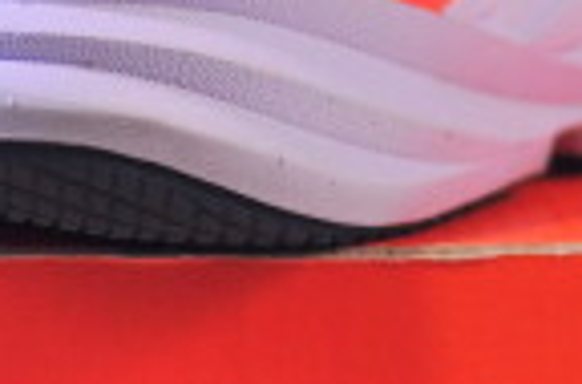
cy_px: -616
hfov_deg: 4.9
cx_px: -150
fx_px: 6736
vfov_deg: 3.2
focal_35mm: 418
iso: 250
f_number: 2.5
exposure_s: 1/320
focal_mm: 50
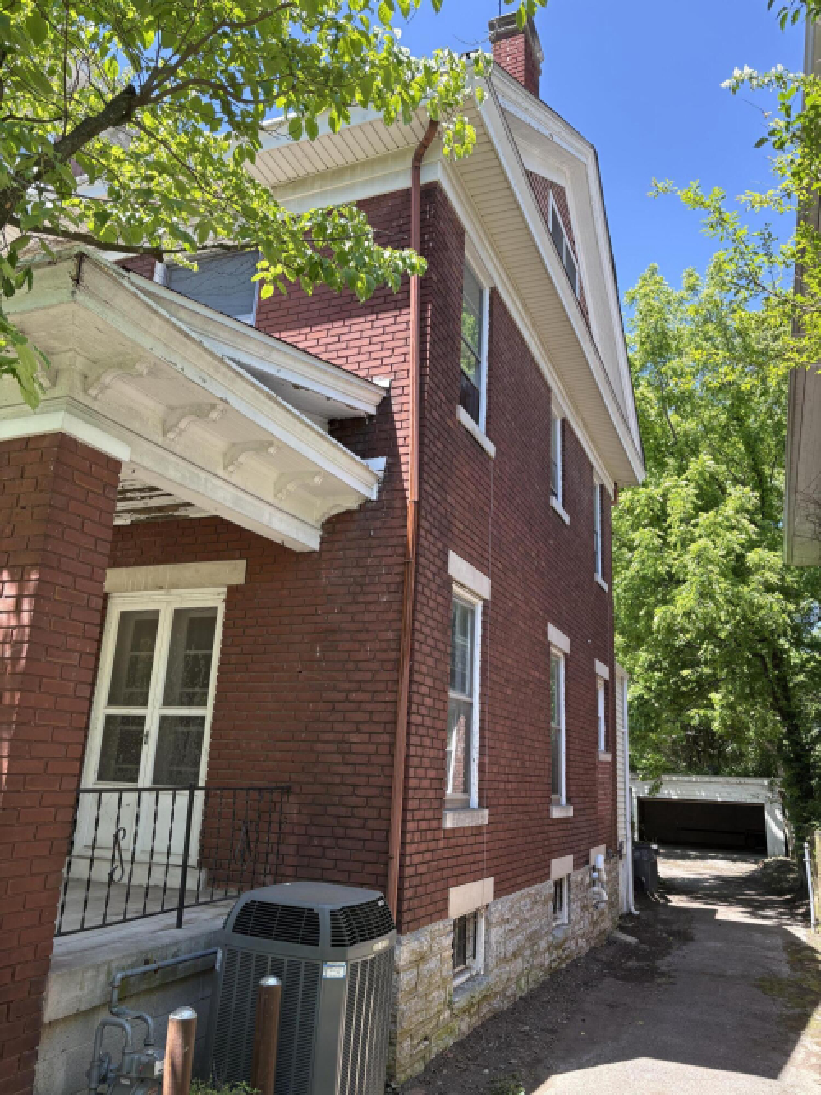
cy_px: 548
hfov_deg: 53.0
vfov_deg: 67.3
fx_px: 822
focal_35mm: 26
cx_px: 410
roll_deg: -3.3
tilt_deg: +14.7
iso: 50
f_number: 1.6
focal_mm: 5.96
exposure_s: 1/519
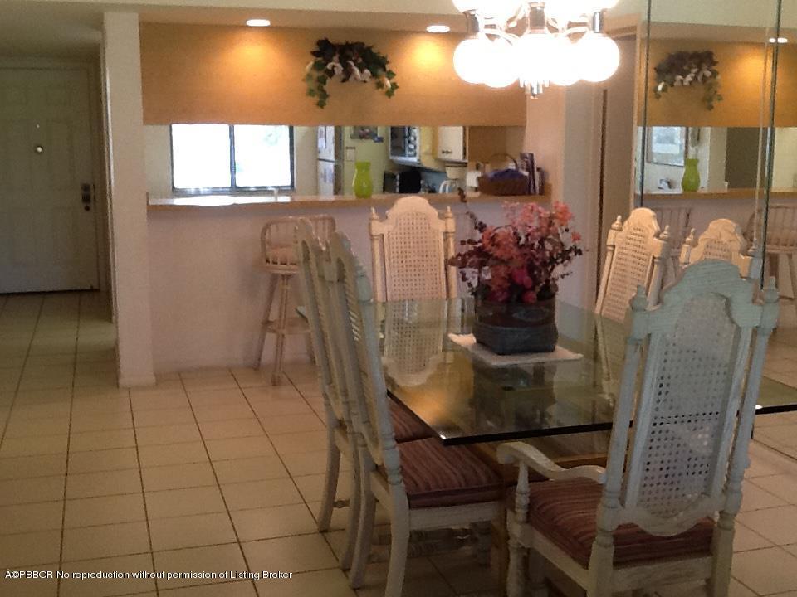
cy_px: 298
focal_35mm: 44
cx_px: 398
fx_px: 1013
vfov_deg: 32.9
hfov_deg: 42.9
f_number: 2.4
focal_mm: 2.03
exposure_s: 1/30
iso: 80
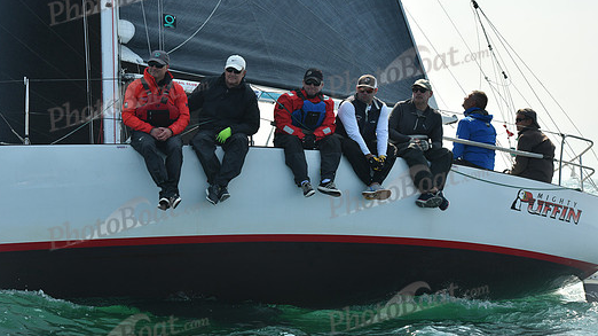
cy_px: 145
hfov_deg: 21.6
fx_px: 1569
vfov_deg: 12.2
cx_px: 269
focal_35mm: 99
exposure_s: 1/1250
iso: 320
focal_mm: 85
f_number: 6.3
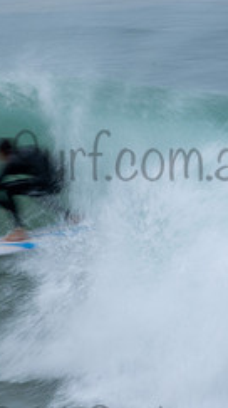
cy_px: 142
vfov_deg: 1.2
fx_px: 20273
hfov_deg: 0.6
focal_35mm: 1879
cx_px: 86
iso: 100
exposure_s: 1/20
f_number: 29
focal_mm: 500
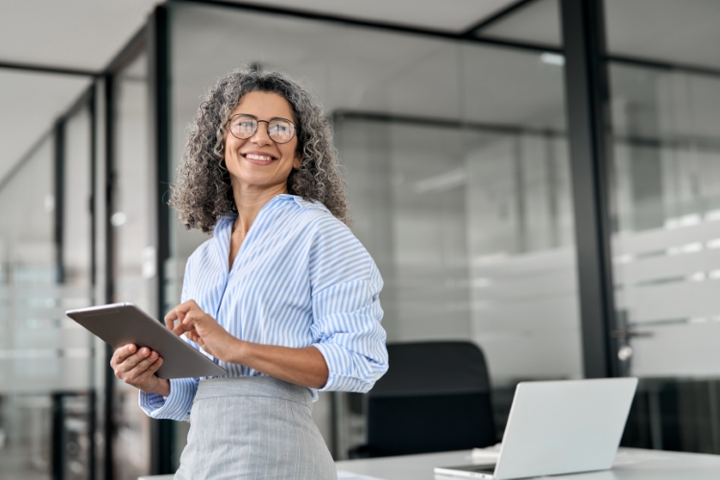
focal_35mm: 50
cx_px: 360
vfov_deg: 27.0
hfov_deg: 39.6
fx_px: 1000
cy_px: 240
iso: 200
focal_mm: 50
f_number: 1.8
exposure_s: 1/250
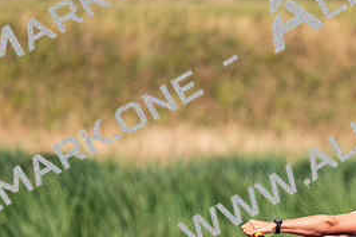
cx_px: 343
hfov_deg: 1.1
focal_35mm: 1961
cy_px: 249
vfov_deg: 0.7
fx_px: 19379
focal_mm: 600
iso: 250
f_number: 4
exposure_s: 1/2500
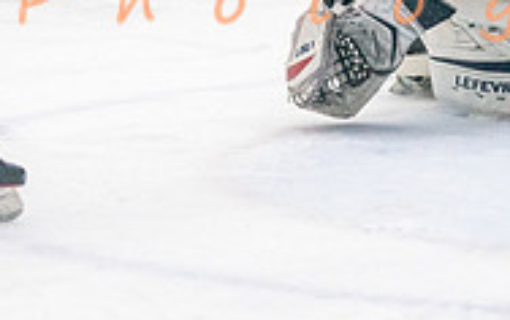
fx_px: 5859
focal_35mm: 421
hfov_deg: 5.0
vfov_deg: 3.1
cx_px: 246
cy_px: 40
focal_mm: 98
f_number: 2.8
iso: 3200
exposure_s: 1/1250
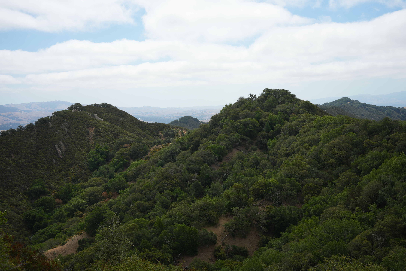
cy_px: 136
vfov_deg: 26.5
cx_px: 203
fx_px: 575
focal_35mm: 51
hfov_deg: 38.9
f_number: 4.5
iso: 100
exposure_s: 1/800
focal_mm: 51
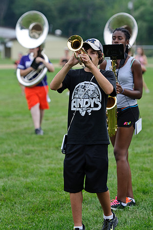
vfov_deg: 12.5
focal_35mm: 165
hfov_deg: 8.3
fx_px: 1054
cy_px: 115
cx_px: 76
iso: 200
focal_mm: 110
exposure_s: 1/500
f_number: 2.8
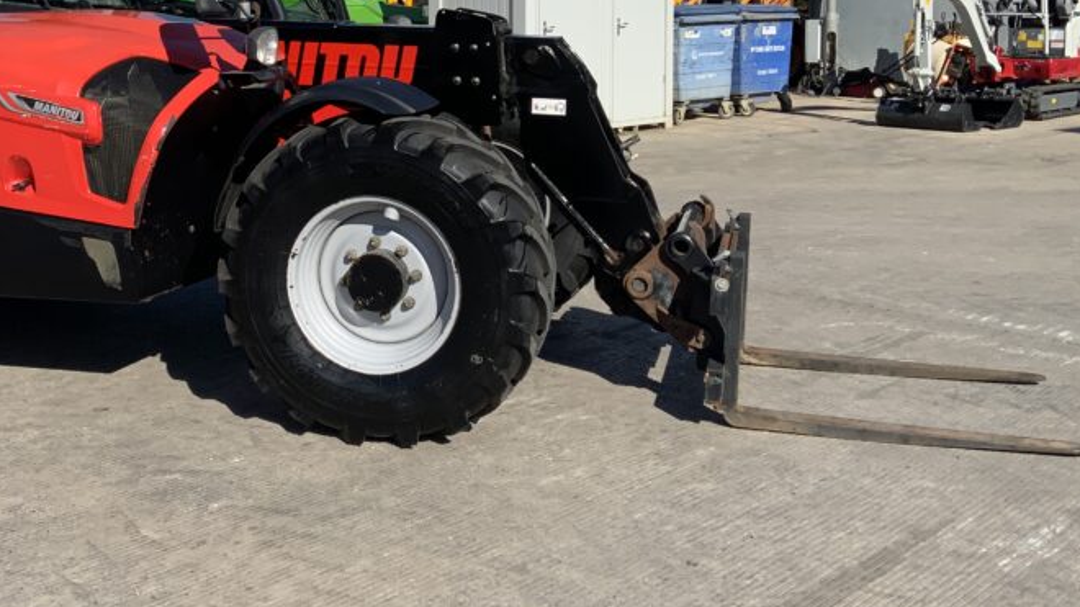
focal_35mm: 49
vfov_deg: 23.9
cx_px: 337
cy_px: 98
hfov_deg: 41.4
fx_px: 1403
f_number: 1.8
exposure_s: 1/2227
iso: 16
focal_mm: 3
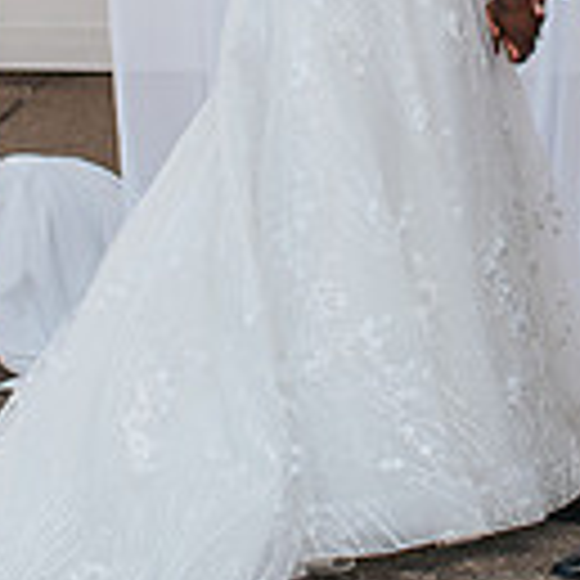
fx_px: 2957
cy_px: -149
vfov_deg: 11.0
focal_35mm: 156
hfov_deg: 11.1
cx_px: 543
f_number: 2.8
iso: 100
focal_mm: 35
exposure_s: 1/1250
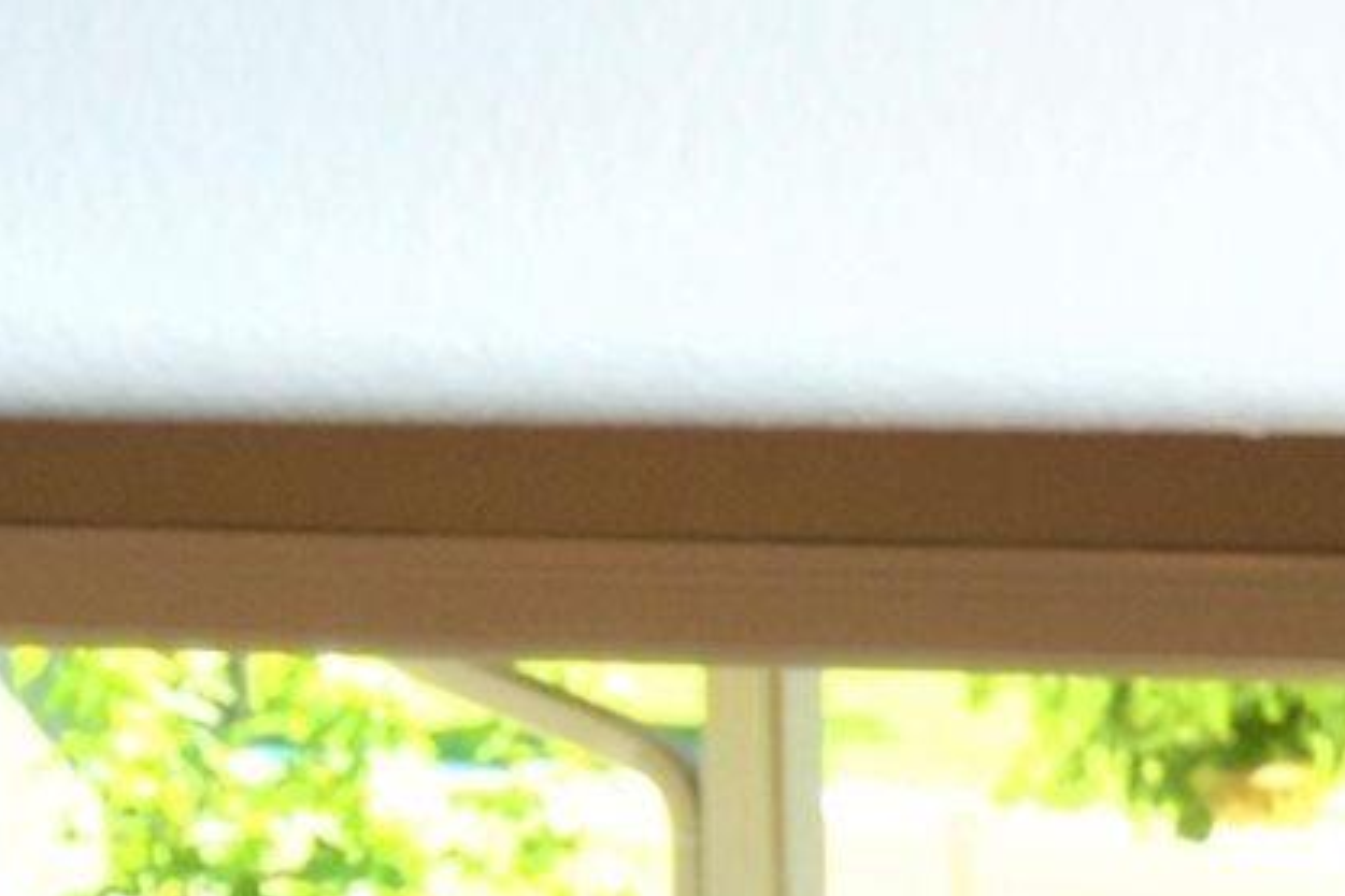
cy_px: 3039
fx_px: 9900
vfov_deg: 4.9
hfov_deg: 7.5
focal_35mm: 265
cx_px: 2551
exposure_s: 1/125
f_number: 4
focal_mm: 24
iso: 180
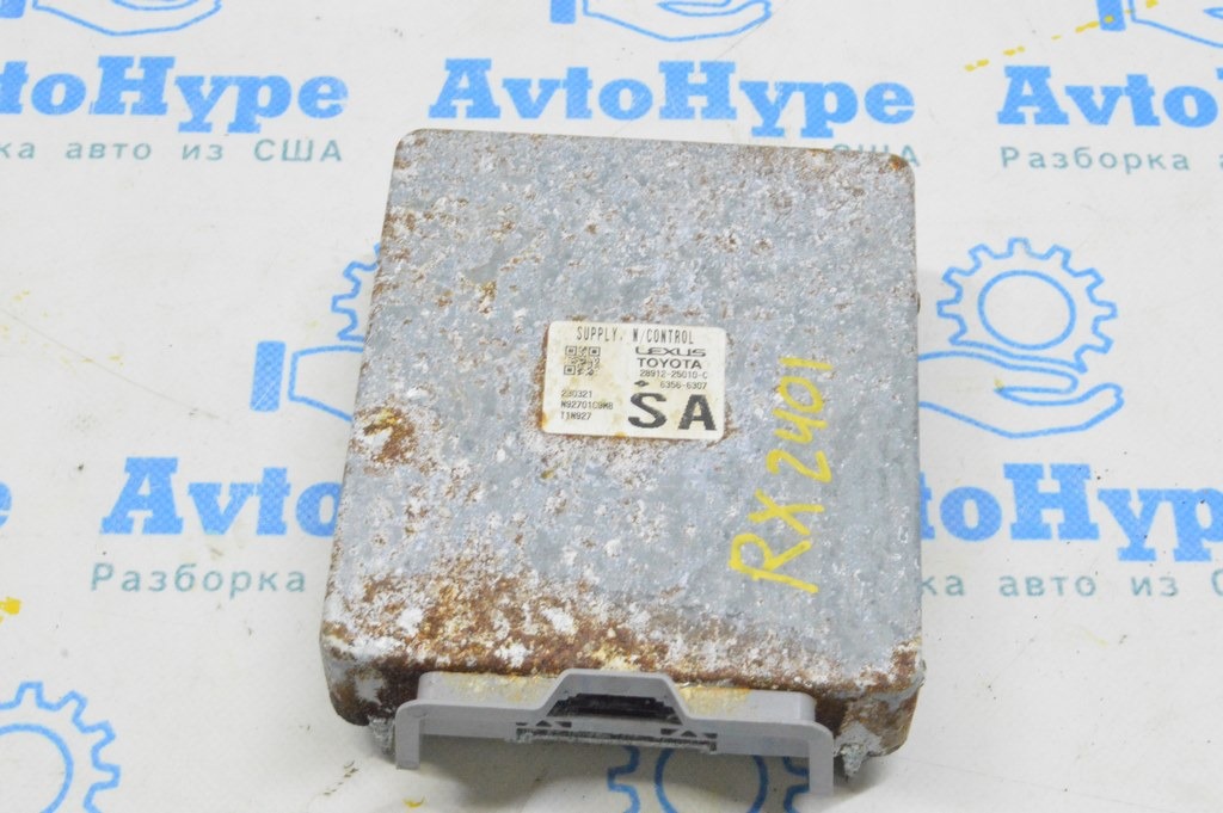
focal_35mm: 60
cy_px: 406
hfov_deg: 33.4
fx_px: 2037
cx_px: 612
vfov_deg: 22.6
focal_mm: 40
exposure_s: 1/20
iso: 6400
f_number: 20
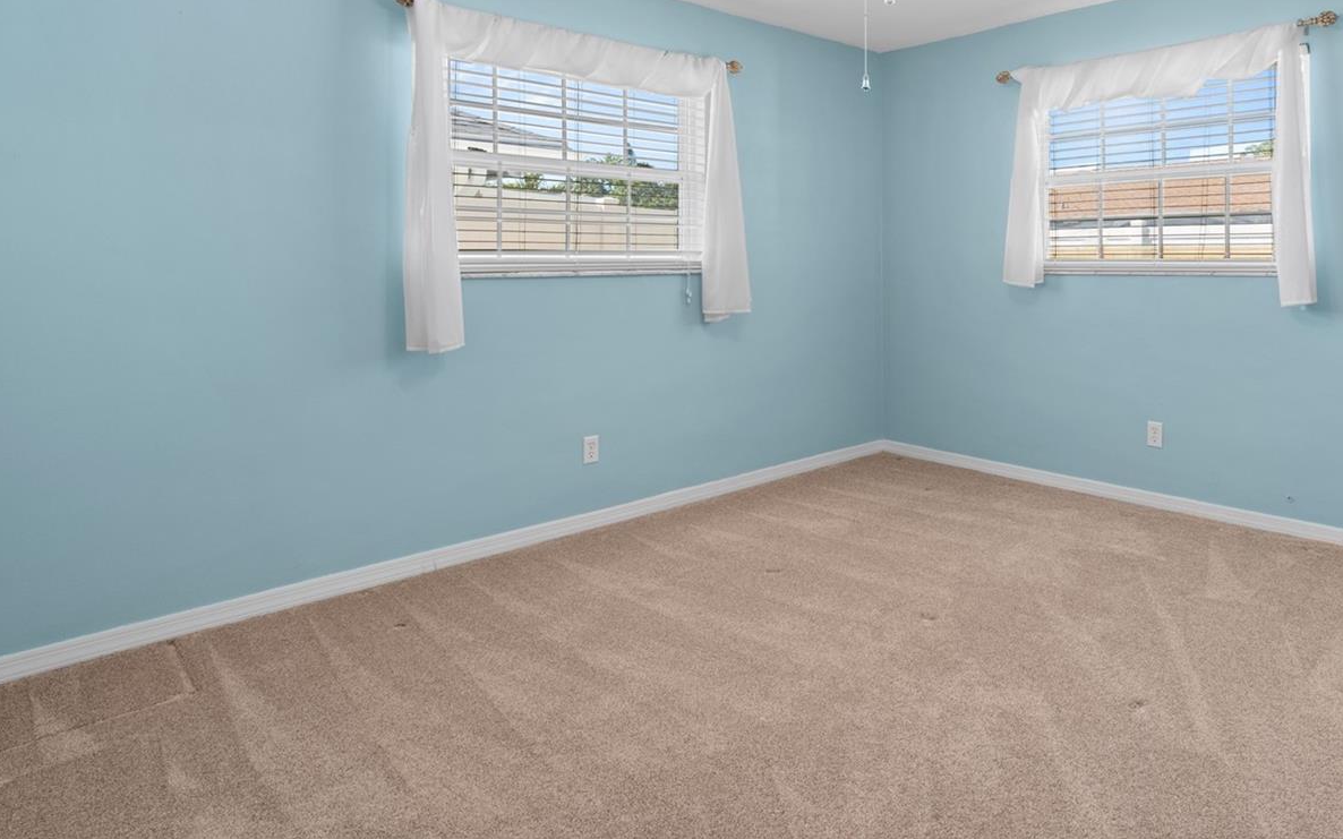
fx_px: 805
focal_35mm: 22
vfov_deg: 53.2
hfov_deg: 78.1
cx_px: 846
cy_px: 239
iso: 250
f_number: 9
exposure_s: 1/2.5
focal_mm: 16
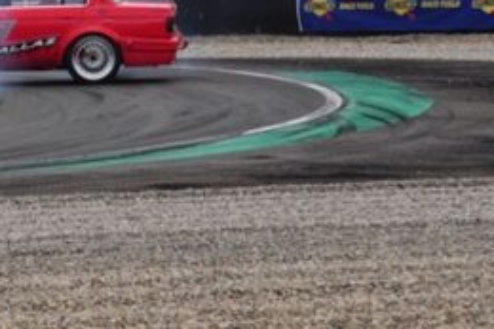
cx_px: 84
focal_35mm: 340
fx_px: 4662
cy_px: -22
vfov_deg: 4.0
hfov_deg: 6.1
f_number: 9.5
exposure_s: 1/350
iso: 500
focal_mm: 92
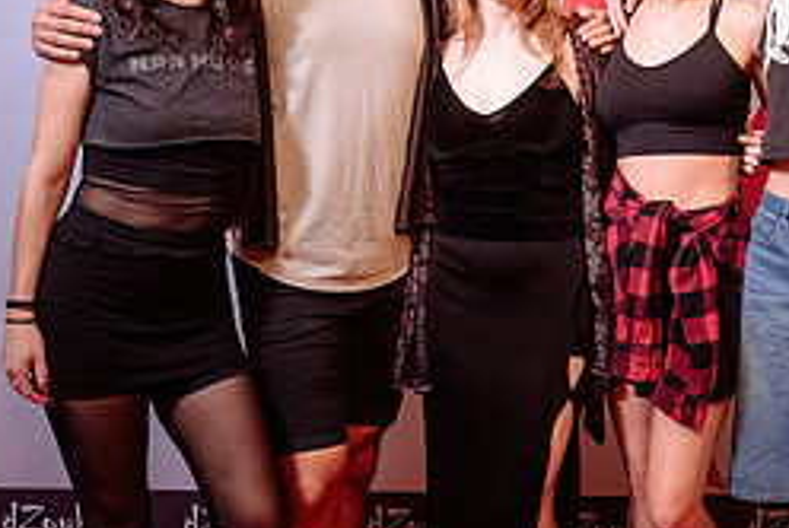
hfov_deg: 26.2
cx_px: 624
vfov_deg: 18.0
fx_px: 1668
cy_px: 247
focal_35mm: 76
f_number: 4.5
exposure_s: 1/100
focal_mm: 32
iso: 500
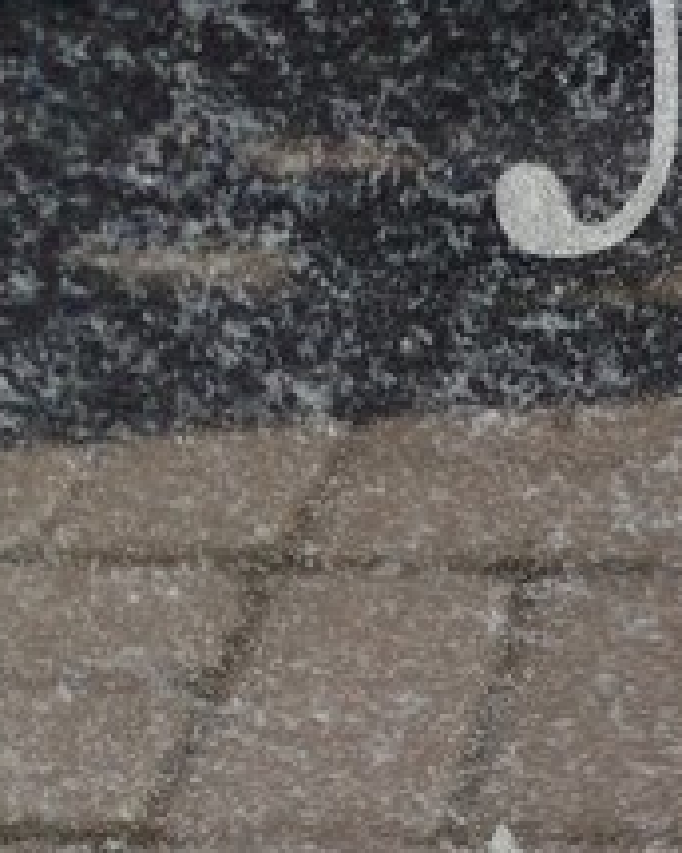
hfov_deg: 14.5
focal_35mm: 87
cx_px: 1376
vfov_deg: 21.2
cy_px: 869
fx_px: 2195
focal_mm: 5.31
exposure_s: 1/413
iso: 50
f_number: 1.7
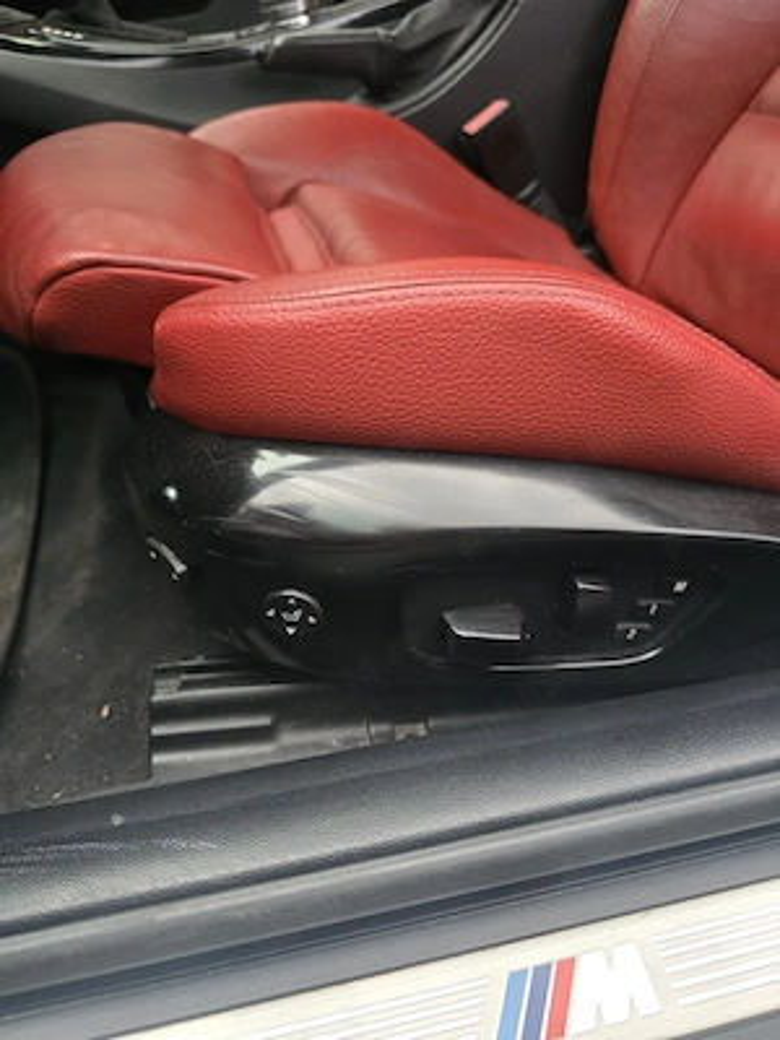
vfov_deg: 73.9
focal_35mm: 23
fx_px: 691
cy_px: 520
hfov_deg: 58.9
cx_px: 390
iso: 800
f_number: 1.7
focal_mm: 6.3
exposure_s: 1/101
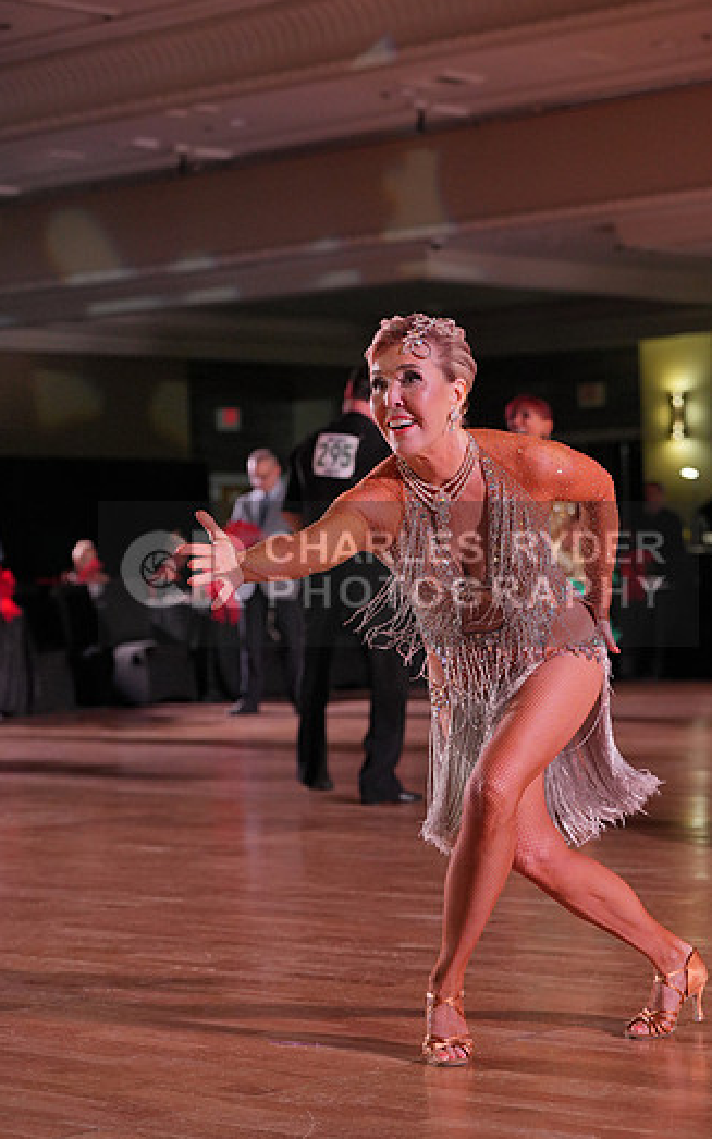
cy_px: 575
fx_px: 2700
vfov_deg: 23.8
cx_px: 400
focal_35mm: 87
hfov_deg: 15.0
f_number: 4
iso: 2000
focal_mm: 77
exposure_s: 1/500
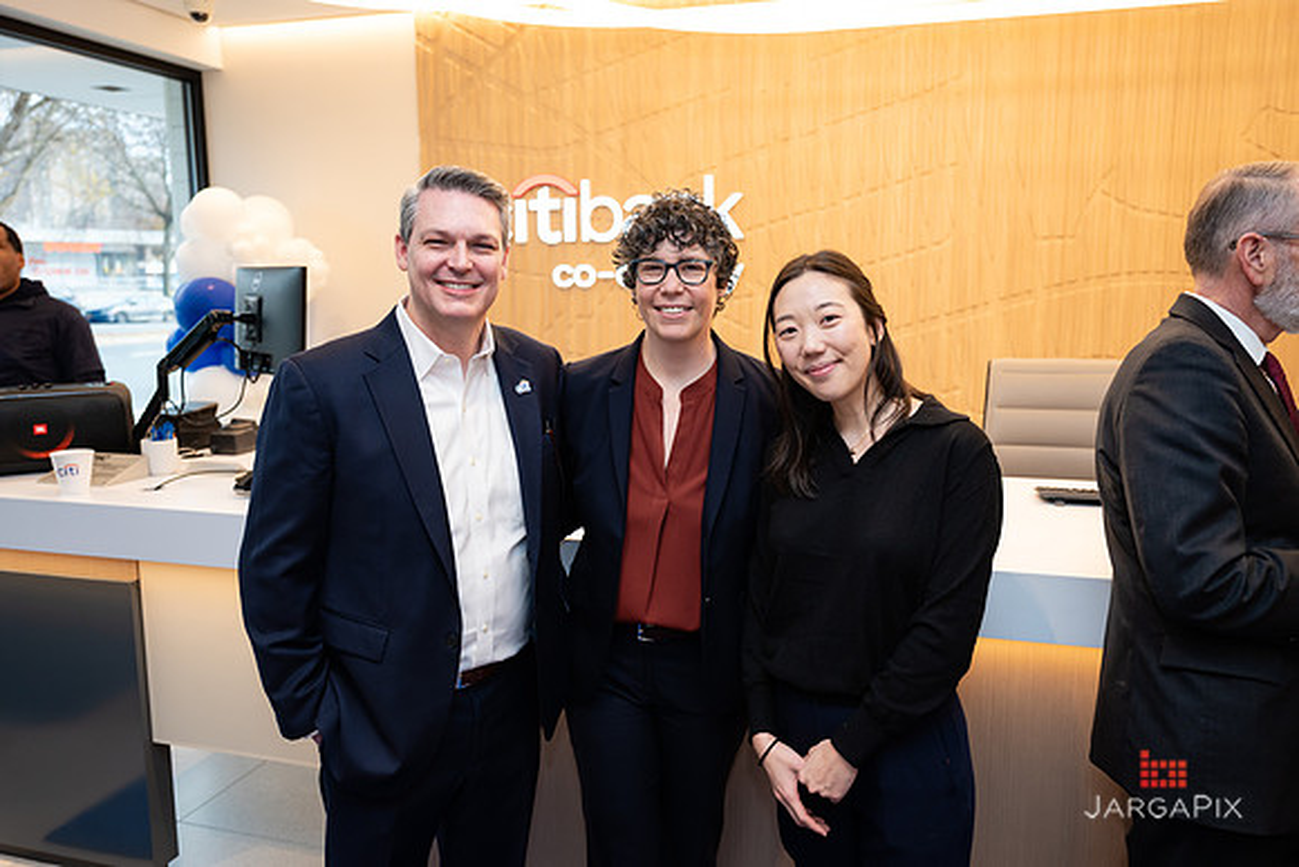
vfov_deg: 46.6
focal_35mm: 28
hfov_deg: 65.7
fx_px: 1006
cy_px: 434
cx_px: 650
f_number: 3.2
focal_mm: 27.5
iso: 320
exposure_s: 1/160
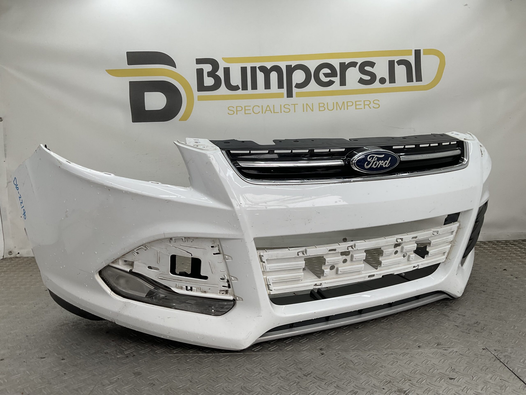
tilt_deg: -7.0
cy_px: 198
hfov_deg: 61.7
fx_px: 441
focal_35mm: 29
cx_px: 263
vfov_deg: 48.2
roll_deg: +0.7
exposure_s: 1/217
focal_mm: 3
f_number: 1.8
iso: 16
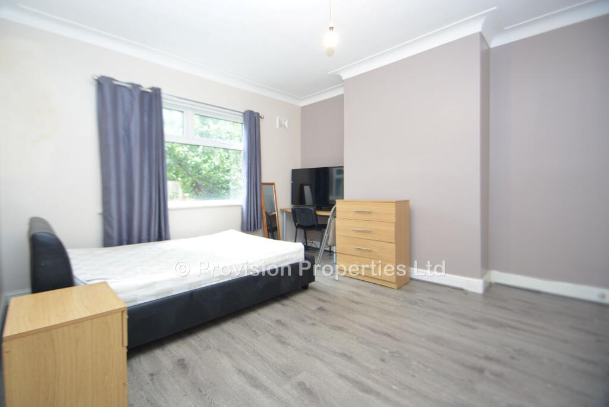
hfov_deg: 100.4
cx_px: 304
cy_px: 204
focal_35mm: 15
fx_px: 254
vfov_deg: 77.4
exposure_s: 1/45
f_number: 3.5
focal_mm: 10
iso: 800
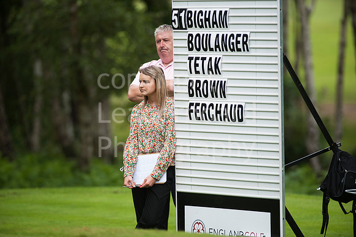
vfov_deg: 4.6
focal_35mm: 300
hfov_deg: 6.9
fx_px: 2965
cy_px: 118
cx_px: 178
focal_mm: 300
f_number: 4
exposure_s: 1/1250
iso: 400
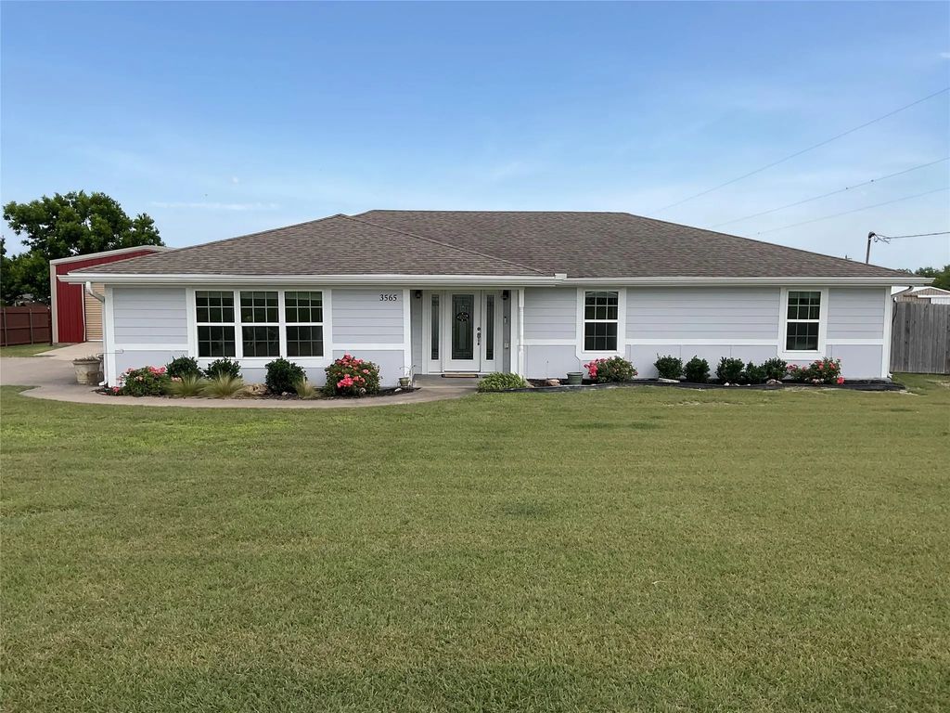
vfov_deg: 48.2
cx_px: 475
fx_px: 796
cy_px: 356
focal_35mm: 29
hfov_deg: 61.7
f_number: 1.8
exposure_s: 1/1577
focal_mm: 3
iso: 16
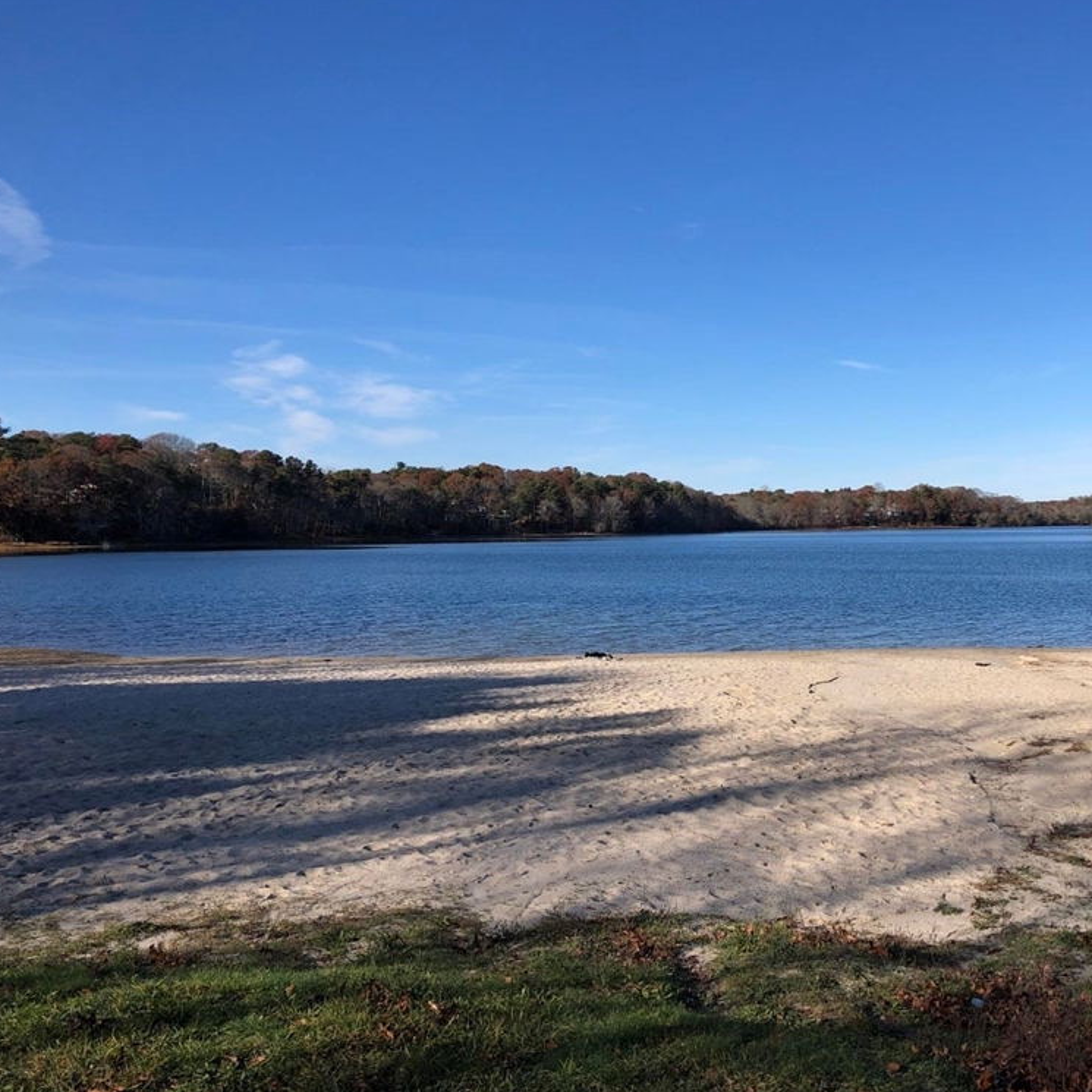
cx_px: 717
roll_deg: +1.0
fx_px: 1213
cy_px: 532
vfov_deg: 48.4
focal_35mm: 34
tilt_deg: +0.0
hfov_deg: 47.8
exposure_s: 1/2183
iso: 20
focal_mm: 3.99
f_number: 1.8
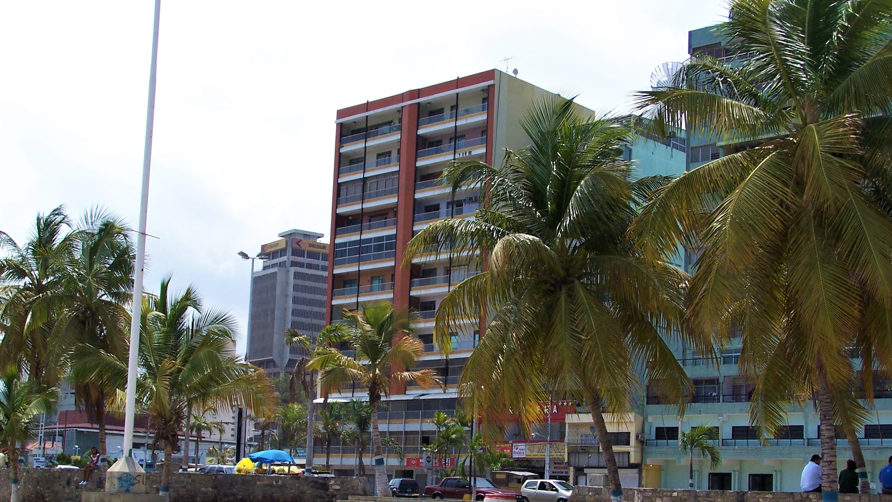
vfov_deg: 21.4
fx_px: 1325
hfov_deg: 37.2
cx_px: 445
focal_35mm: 56
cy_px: 333
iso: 80
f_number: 4.5
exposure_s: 1/1000
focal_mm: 8.5
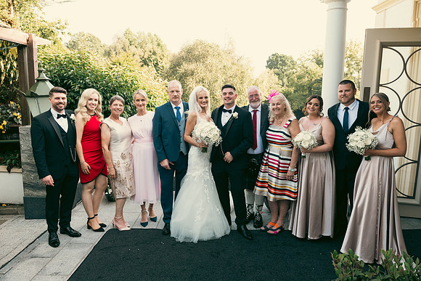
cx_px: 210
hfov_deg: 67.4
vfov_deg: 48.0
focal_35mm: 27
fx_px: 316
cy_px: 140
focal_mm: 27
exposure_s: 1/160
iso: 320
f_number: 6.3
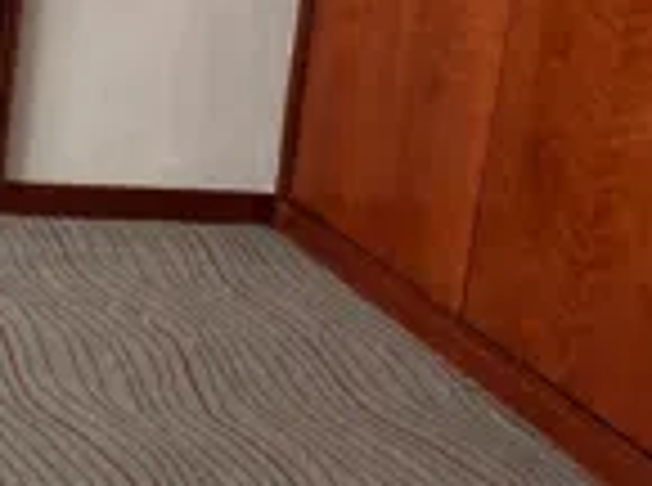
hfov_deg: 21.4
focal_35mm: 62
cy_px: -220
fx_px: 1165
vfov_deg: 20.5
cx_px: -504
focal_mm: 2.22
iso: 50
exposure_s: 1/99
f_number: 2.2
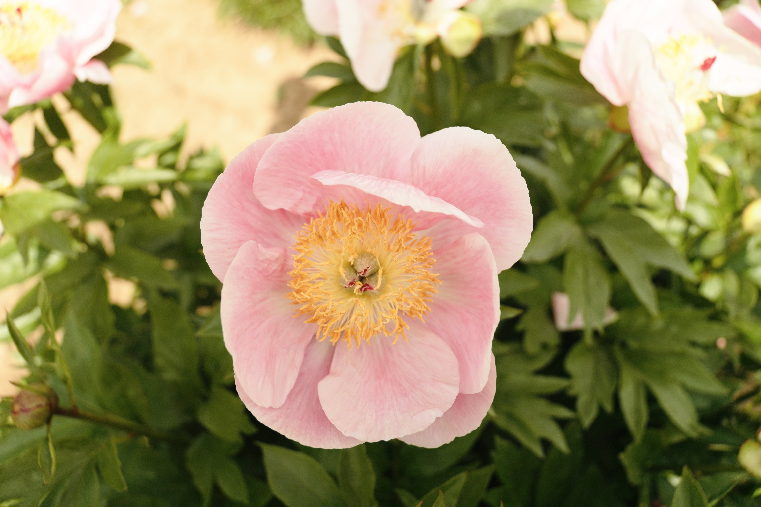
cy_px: 254
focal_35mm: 30
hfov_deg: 61.9
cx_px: 380
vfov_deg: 43.6
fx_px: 634
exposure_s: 1/1000
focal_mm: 20
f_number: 2.8
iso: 125
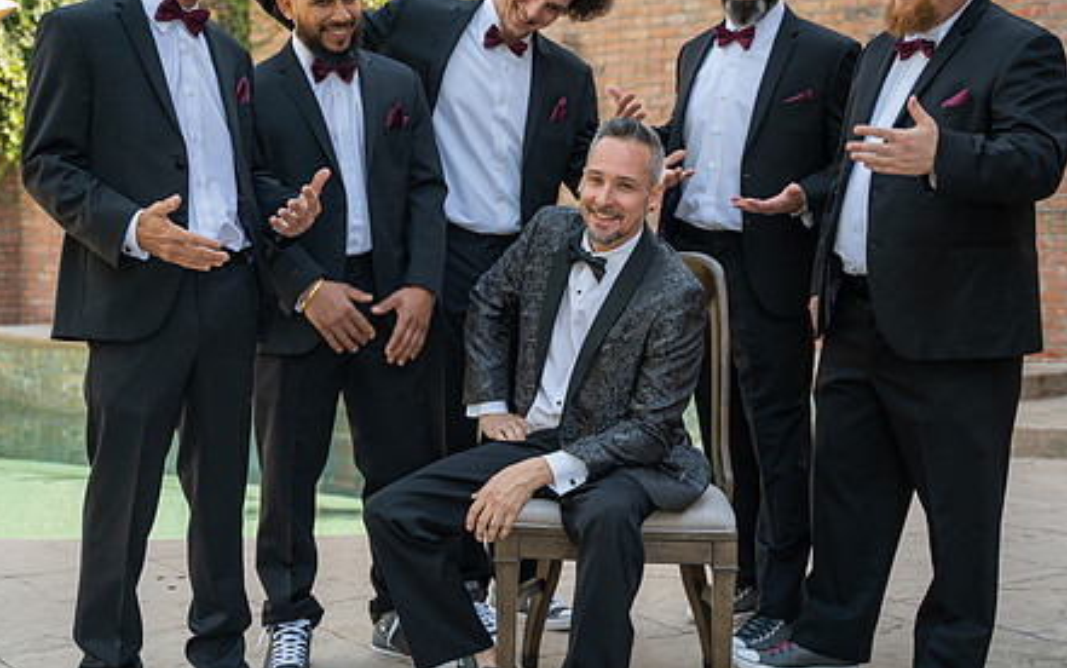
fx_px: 1833
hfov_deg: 32.4
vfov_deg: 20.6
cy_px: 313
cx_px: 494
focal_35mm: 63
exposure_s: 1/160
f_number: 2.8
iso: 100
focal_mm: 47
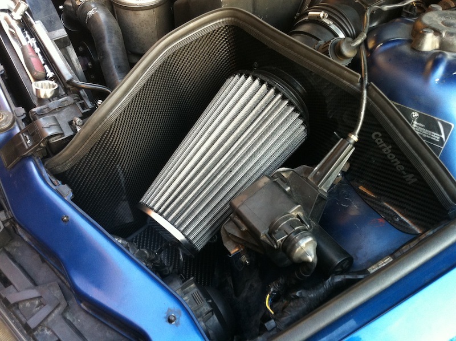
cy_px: 170
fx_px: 461
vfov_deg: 40.6
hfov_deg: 52.7
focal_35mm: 35
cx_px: 228
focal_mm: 3.85
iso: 160
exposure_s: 1/15
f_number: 2.8
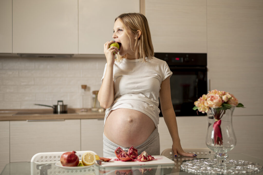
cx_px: 132
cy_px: 88
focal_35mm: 50
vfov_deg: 26.9
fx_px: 365
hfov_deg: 39.6
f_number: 2
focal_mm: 50
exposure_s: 1/200
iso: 100
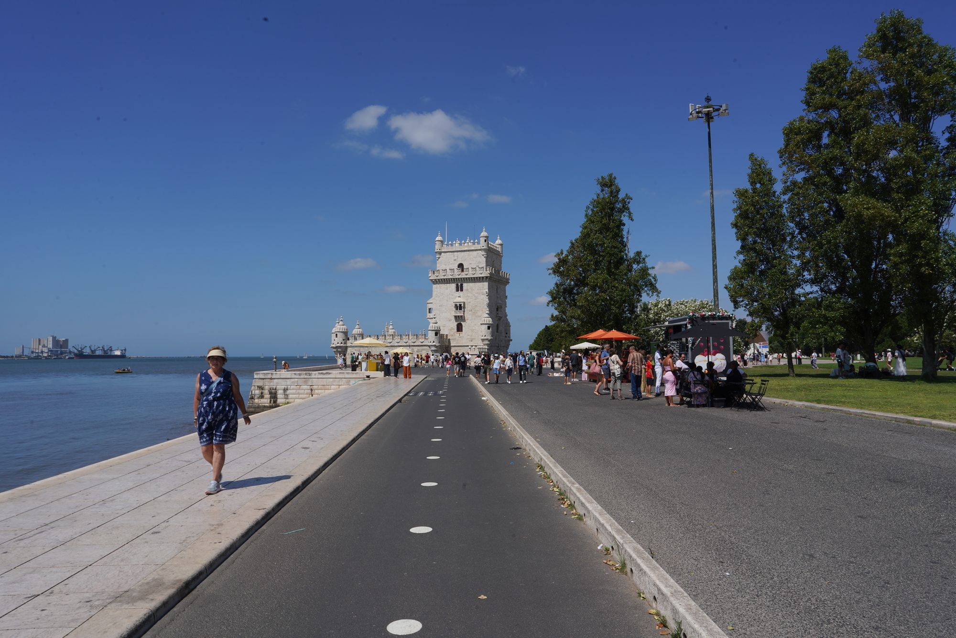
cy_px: 319
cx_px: 478
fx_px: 637
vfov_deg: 53.1
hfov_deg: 73.7
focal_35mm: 24
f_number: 22
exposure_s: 1/100
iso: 100
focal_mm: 24
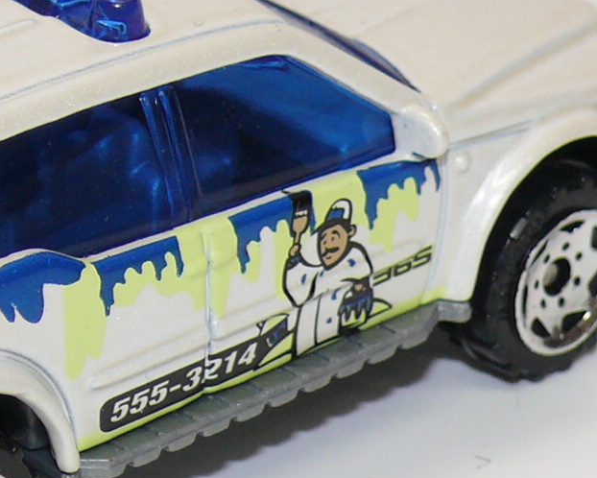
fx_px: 4967
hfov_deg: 6.9
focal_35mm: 281
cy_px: 183
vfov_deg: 5.5
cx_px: 76
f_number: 4
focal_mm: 14.1
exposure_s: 1/30
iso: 100
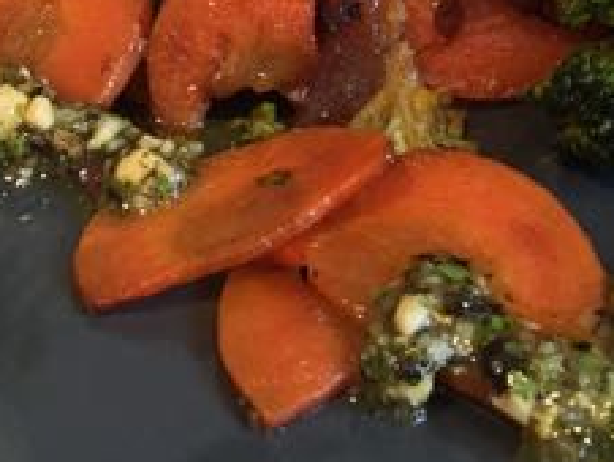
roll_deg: +9.3
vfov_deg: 16.7
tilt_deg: -33.5
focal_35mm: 82
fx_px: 1456
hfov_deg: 23.6
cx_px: 448
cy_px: -182
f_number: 2.2
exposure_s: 1/40
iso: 32
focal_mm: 4.15
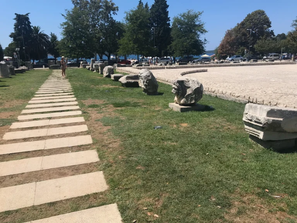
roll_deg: +0.7
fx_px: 240
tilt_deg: -10.8
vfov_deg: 49.7
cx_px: 148
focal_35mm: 28
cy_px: 112
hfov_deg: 63.4
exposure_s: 1/3425
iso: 20
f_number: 1.8
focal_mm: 3.99
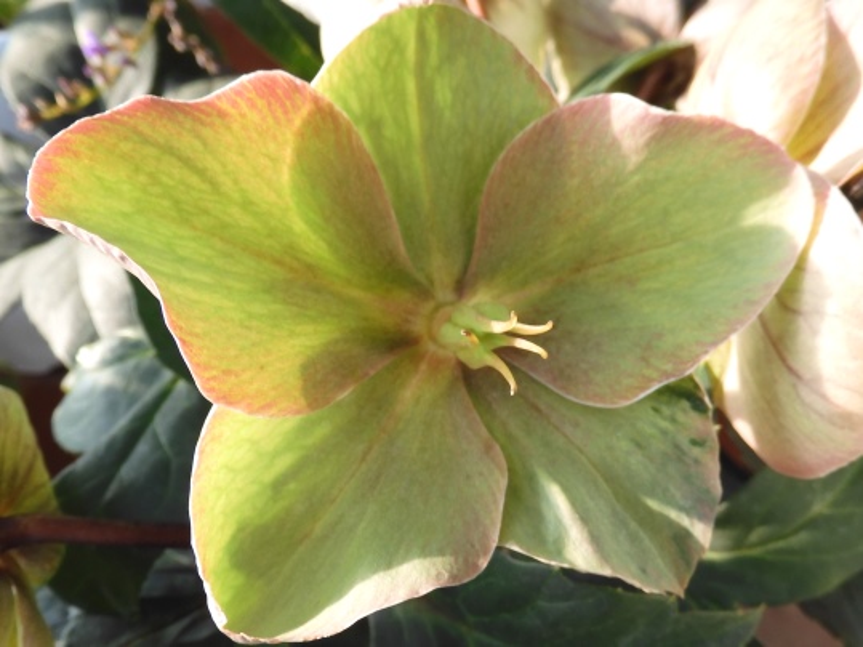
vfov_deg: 56.8
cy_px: 324
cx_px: 432
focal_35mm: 24
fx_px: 598
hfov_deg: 71.6
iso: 100
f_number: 3.4
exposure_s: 1/60
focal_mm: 4.3
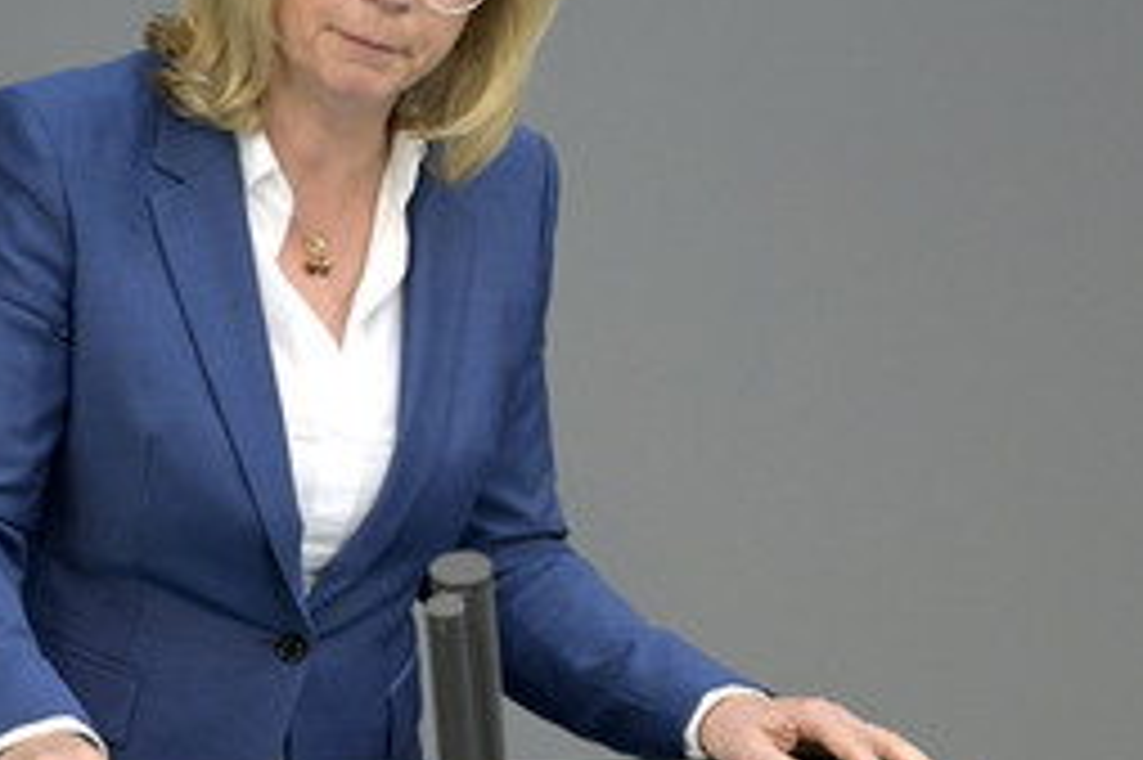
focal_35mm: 745
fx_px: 23638
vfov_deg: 1.8
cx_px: 349
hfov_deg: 2.8
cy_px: 351
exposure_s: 1/500
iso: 8000
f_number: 5.6
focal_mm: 420
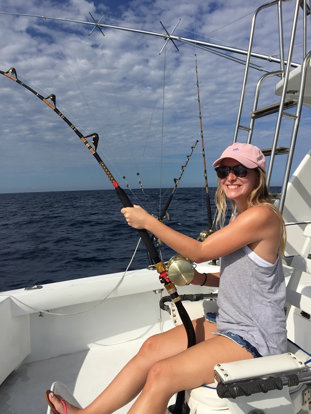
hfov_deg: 48.3
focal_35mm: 29
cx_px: 156
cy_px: 207
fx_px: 347
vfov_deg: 61.6
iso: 32
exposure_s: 1/5650
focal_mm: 4.15
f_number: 2.2
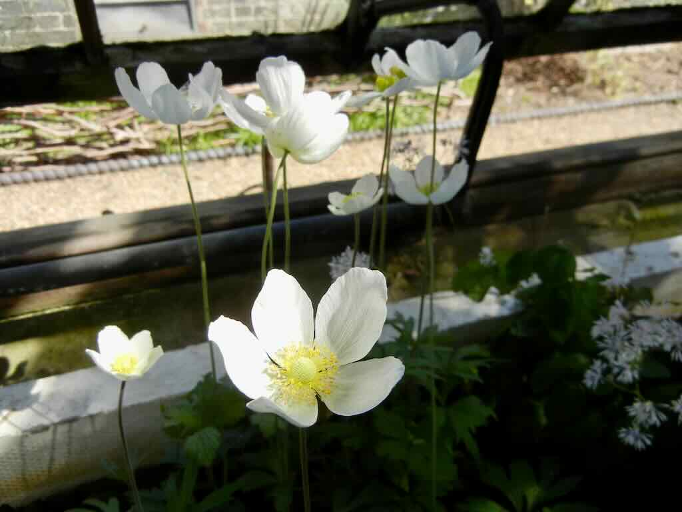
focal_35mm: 30
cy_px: 256
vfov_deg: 46.8
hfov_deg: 60.0
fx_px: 591
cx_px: 341
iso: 160
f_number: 3.5
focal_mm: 5.4
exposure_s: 1/543
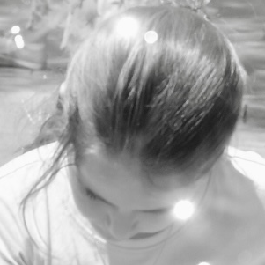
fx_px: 3170
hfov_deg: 4.8
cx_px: 276
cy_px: -107
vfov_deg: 4.8
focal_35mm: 366
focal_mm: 40
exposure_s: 1/1600
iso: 400
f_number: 5
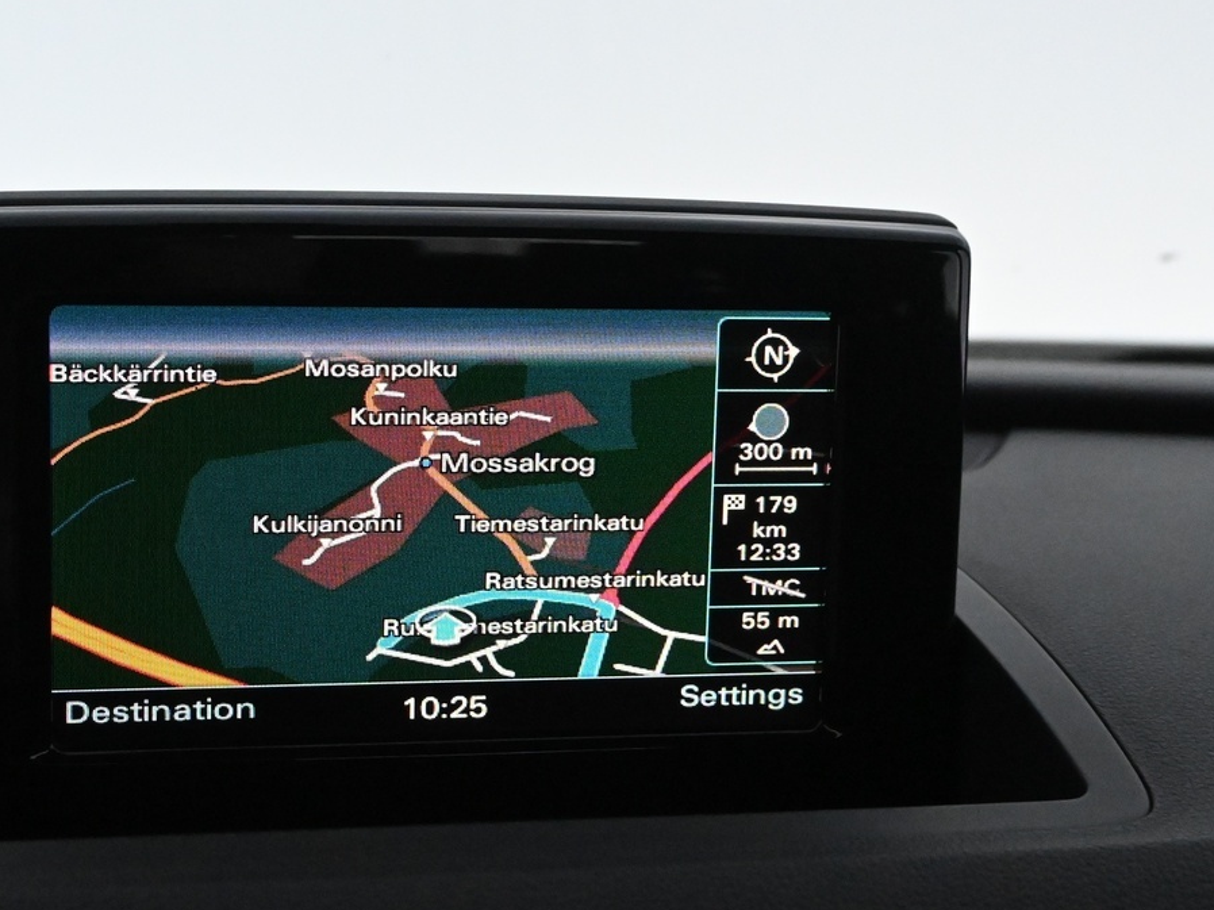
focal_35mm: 60
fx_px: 2099
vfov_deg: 24.4
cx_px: 445
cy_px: 502
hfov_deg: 32.1
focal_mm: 23
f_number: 4.5
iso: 6400
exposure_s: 1/200
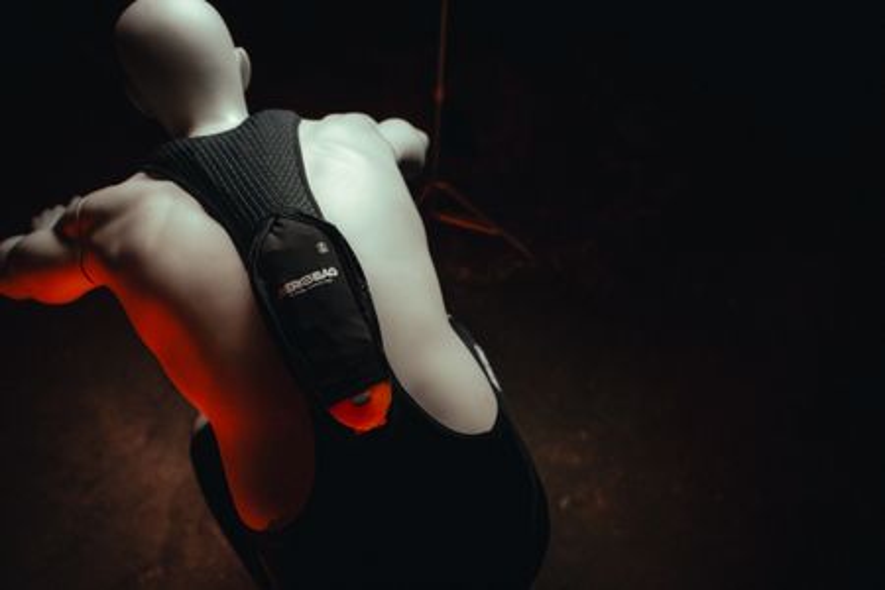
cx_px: 442
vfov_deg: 53.1
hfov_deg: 73.7
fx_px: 590
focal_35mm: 24
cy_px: 295
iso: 800
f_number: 2.8
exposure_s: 1/160
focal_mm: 24
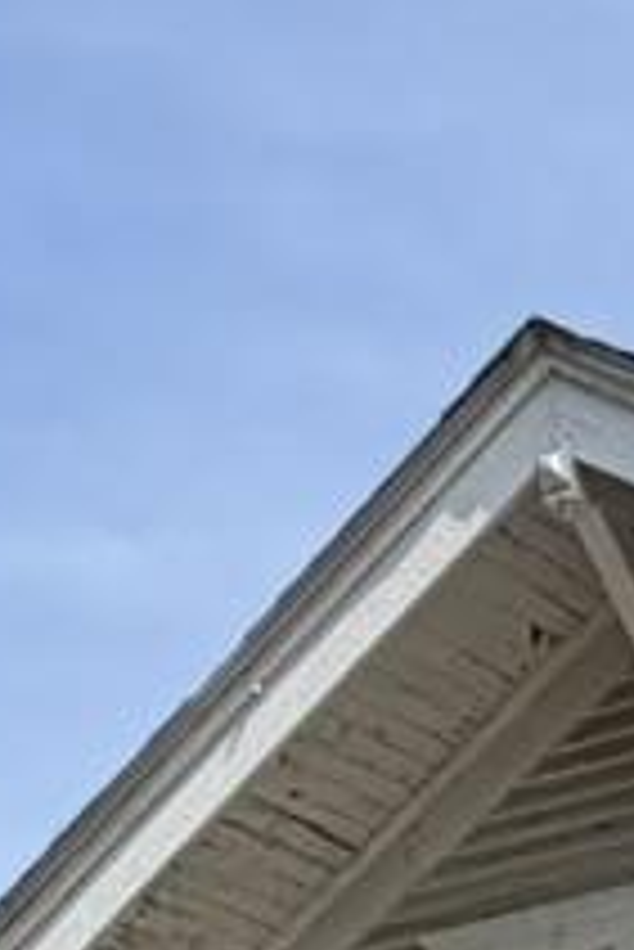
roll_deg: +0.3
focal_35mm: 141
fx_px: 3718
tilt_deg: -1.0
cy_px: 2364
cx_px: 1160
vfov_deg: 11.6
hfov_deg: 9.3
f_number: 2.2
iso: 32
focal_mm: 2.22
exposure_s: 1/770
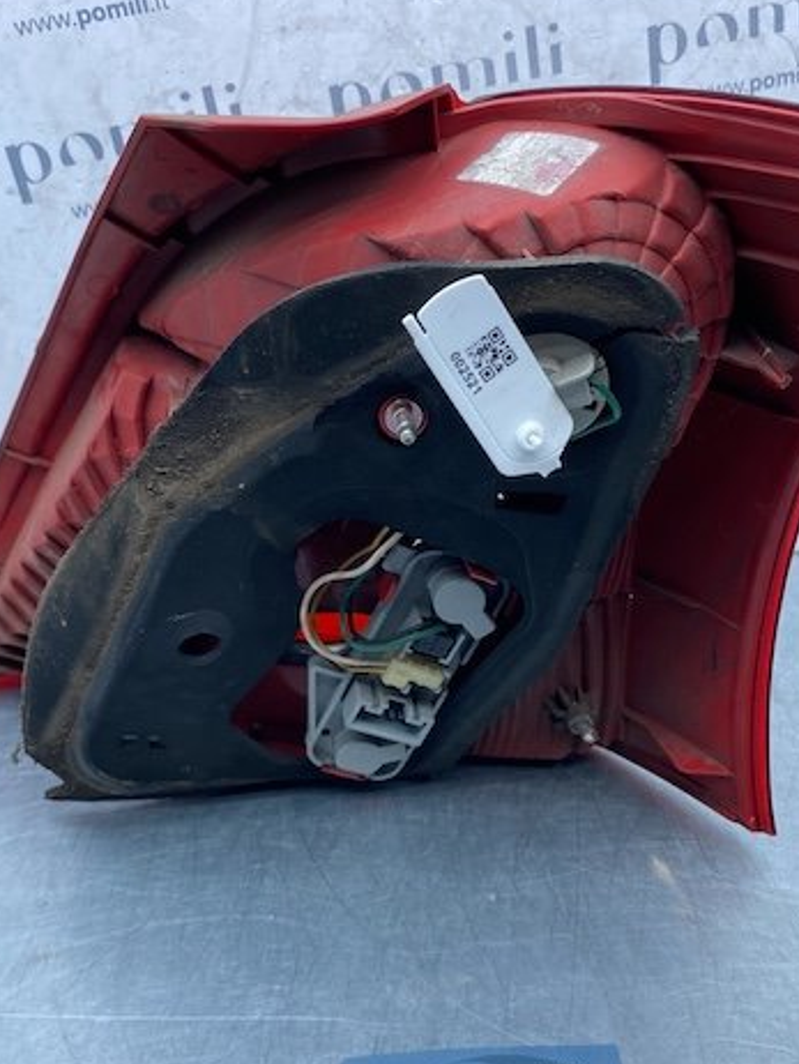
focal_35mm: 36
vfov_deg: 51.0
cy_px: 631
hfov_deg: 39.6
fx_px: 1107
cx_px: 442
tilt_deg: -30.1
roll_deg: -0.6
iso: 32
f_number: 1.8
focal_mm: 4.25
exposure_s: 1/387
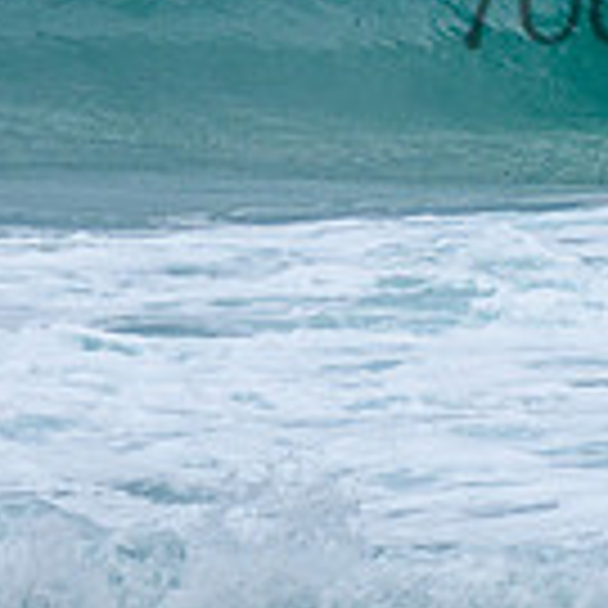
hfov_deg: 0.9
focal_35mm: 2012
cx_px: 644
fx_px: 39982
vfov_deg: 0.9
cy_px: -146
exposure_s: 1/2000
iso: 200
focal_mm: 400
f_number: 5.6
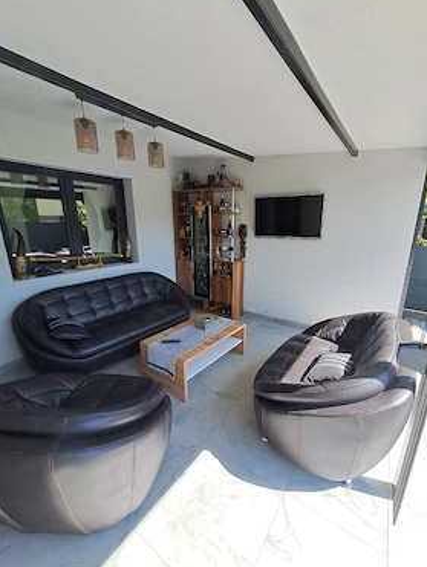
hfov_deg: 85.6
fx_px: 230
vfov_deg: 102.0
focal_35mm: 14
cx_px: 228
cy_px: 289
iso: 40
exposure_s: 1/1111
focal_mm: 1.42
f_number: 2.2
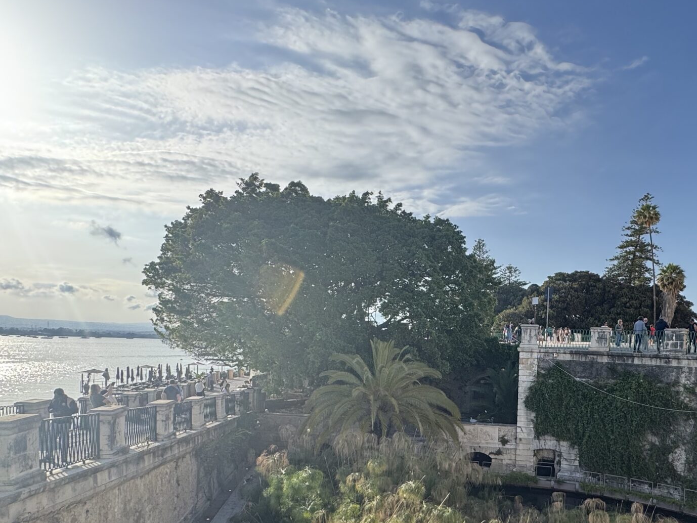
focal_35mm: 26
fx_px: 524
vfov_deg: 51.1
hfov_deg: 66.1
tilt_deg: -4.2
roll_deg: -0.1
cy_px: 383
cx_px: 445
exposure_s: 1/921
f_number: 2.2
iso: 50
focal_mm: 2.22
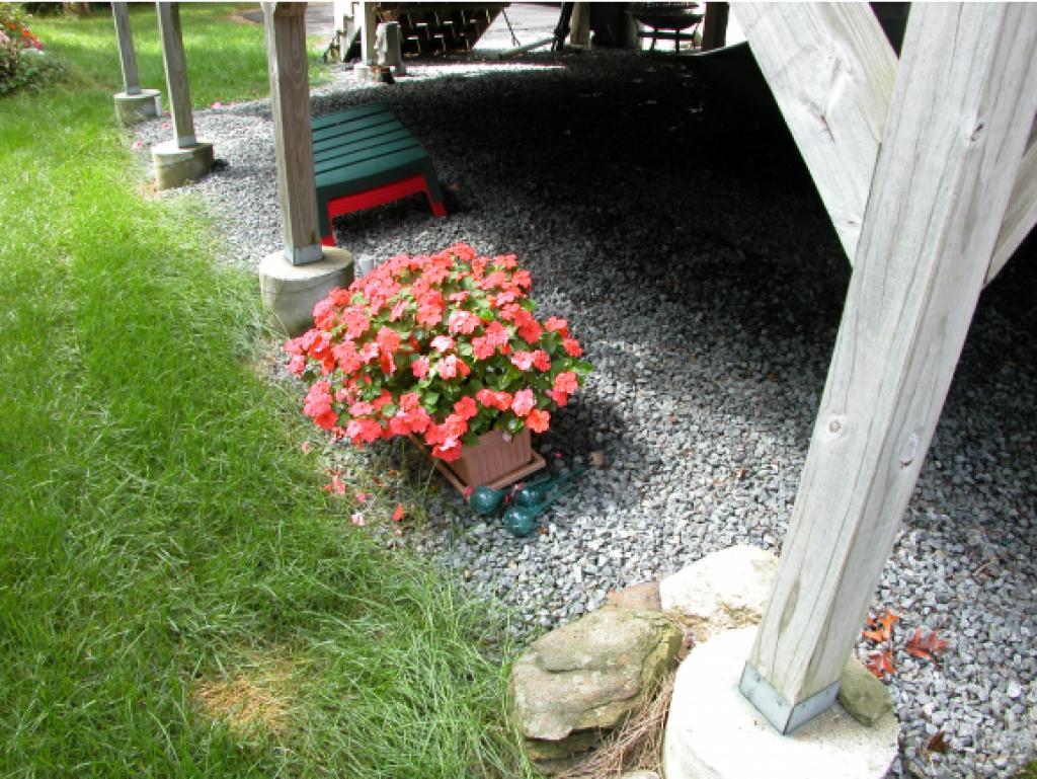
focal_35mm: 35
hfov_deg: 52.6
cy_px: 390
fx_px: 1049
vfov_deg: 40.7
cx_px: 518
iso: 100
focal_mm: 8.9
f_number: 3.5
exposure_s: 1/81.5
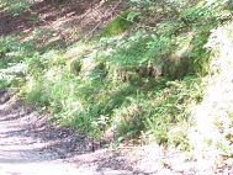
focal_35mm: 132
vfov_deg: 10.7
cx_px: -79
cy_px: -106
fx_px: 889
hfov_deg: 14.3
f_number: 3.4
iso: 200
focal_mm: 8
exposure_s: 1/30
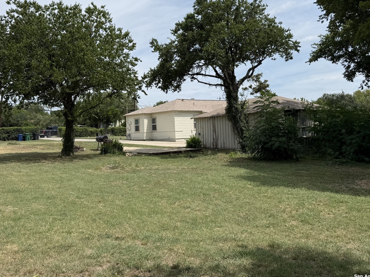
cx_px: 176
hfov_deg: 55.3
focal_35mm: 33
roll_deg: +2.3
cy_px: 89
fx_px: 353
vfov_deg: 42.3
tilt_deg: +7.8
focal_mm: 6.76
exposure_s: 1/6173
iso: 80
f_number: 1.78
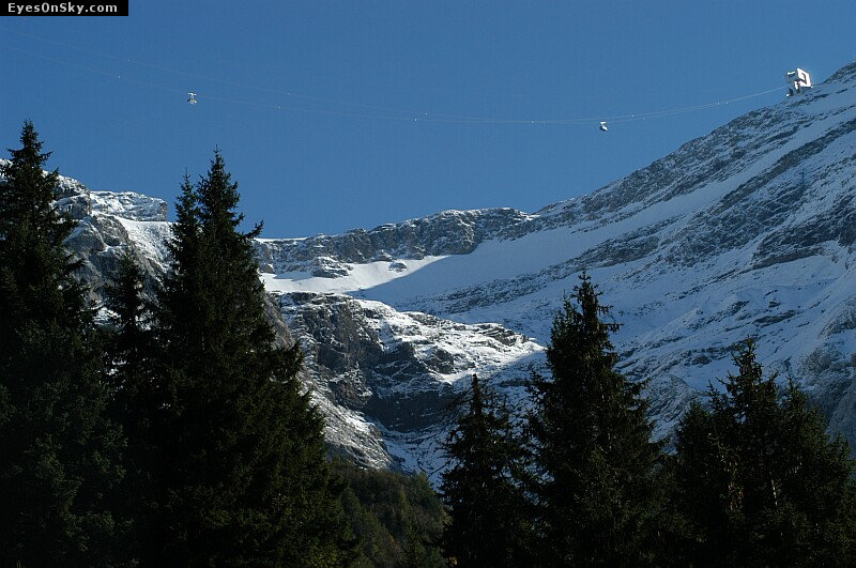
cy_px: 284
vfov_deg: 13.0
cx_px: 428
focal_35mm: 105
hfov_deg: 19.5
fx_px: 2493
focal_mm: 70
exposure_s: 1/400
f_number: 10
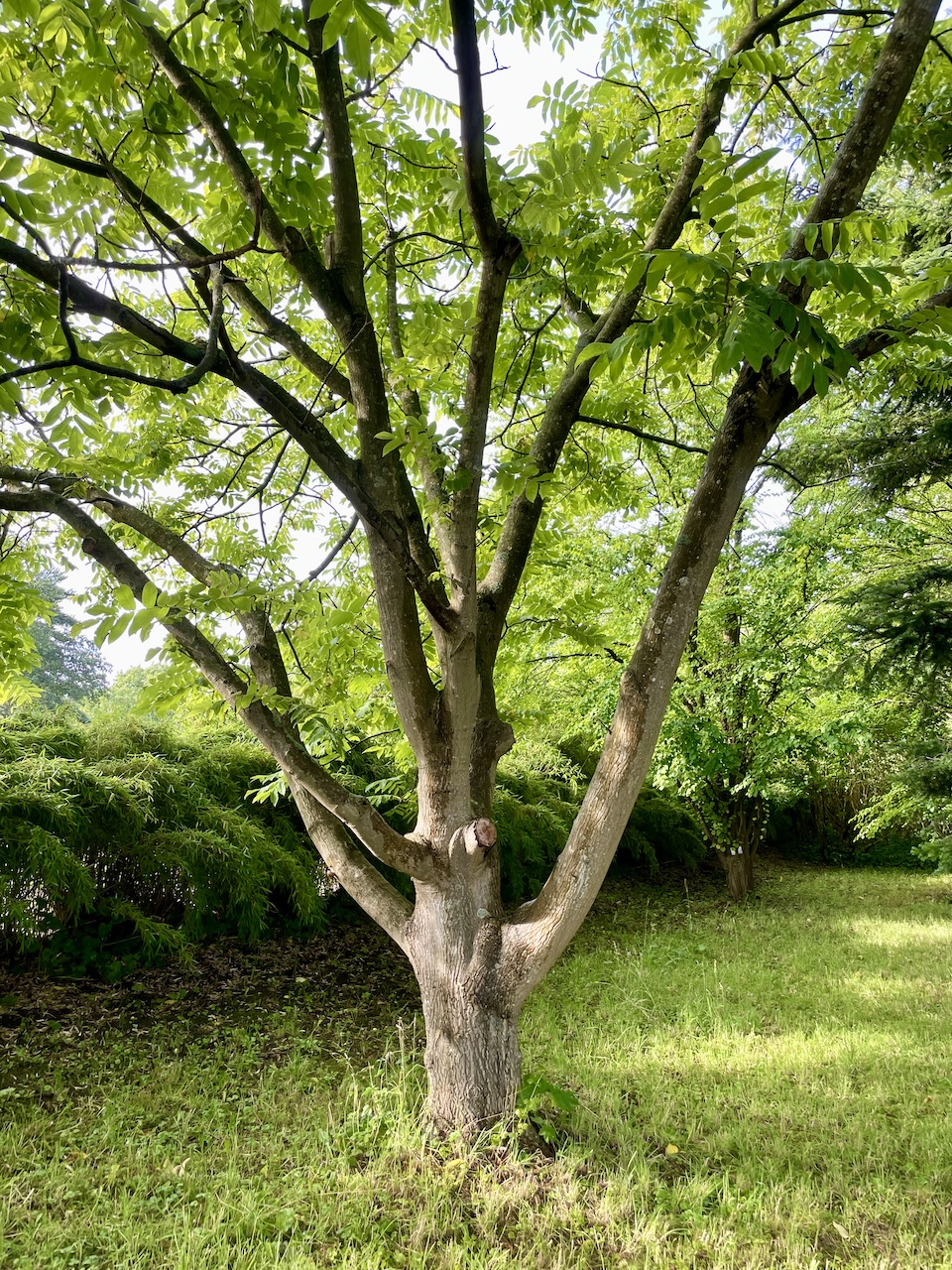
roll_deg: -1.3
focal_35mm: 26
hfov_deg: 53.1
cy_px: 635
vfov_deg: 67.3
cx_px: 476
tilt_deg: +10.0
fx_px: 953
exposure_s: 1/129
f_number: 1.6
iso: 32
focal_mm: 4.2
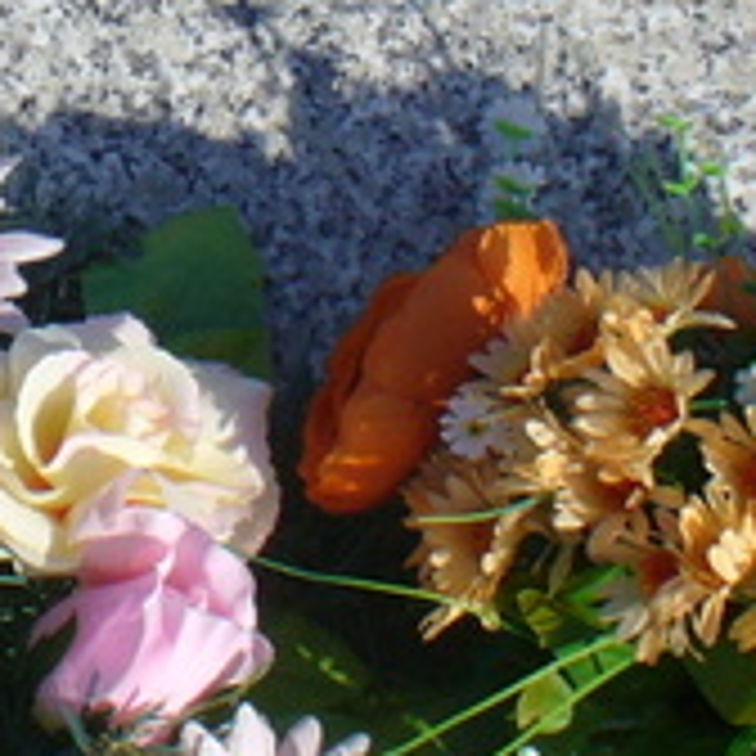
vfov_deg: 11.0
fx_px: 3855
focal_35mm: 156
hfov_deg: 11.1
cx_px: 36
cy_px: -122
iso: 80
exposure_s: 1/400
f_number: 5.6
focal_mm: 6.1
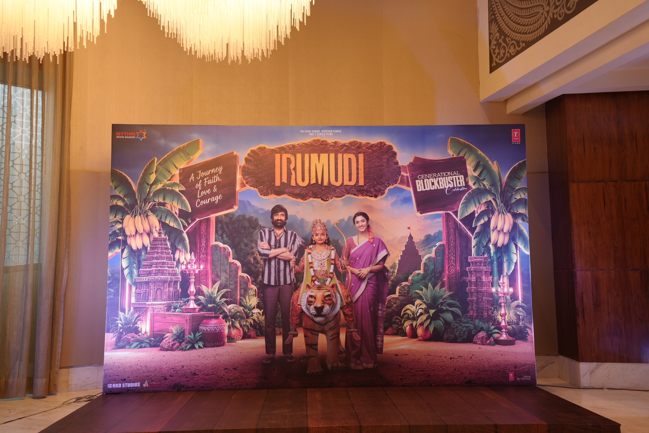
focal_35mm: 35
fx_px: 631
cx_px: 324
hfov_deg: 54.4
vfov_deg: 37.9
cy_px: 216
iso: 800
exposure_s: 1/160
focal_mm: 35
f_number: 3.2
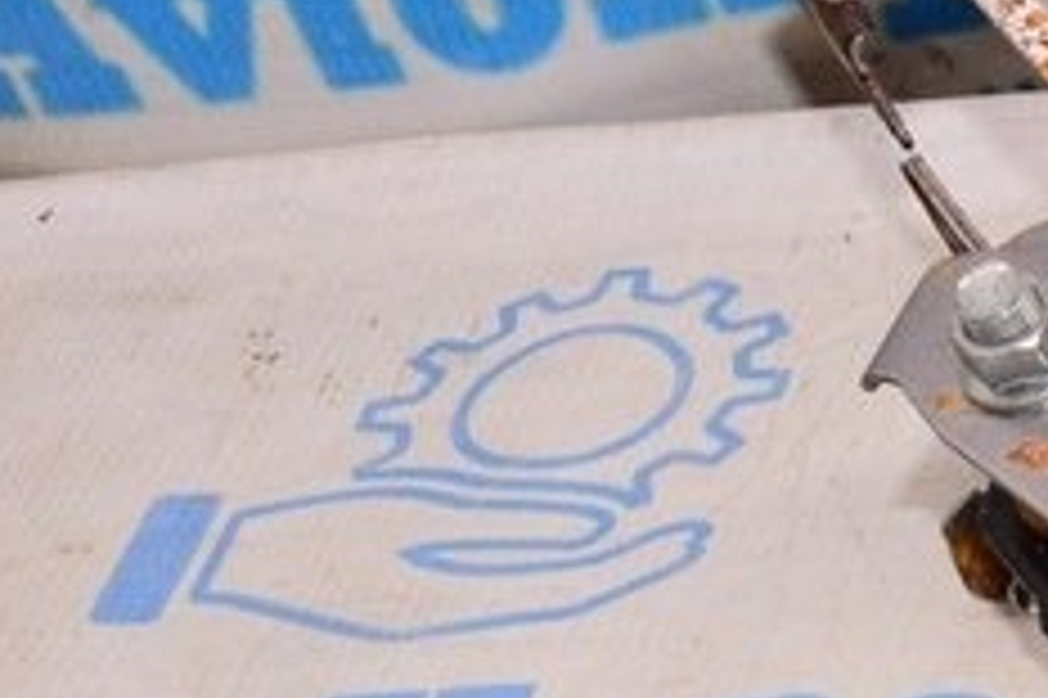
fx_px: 3840
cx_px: 2181
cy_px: 1151
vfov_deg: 9.9
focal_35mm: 132
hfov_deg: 13.2
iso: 1600
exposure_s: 1/125
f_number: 8
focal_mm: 20
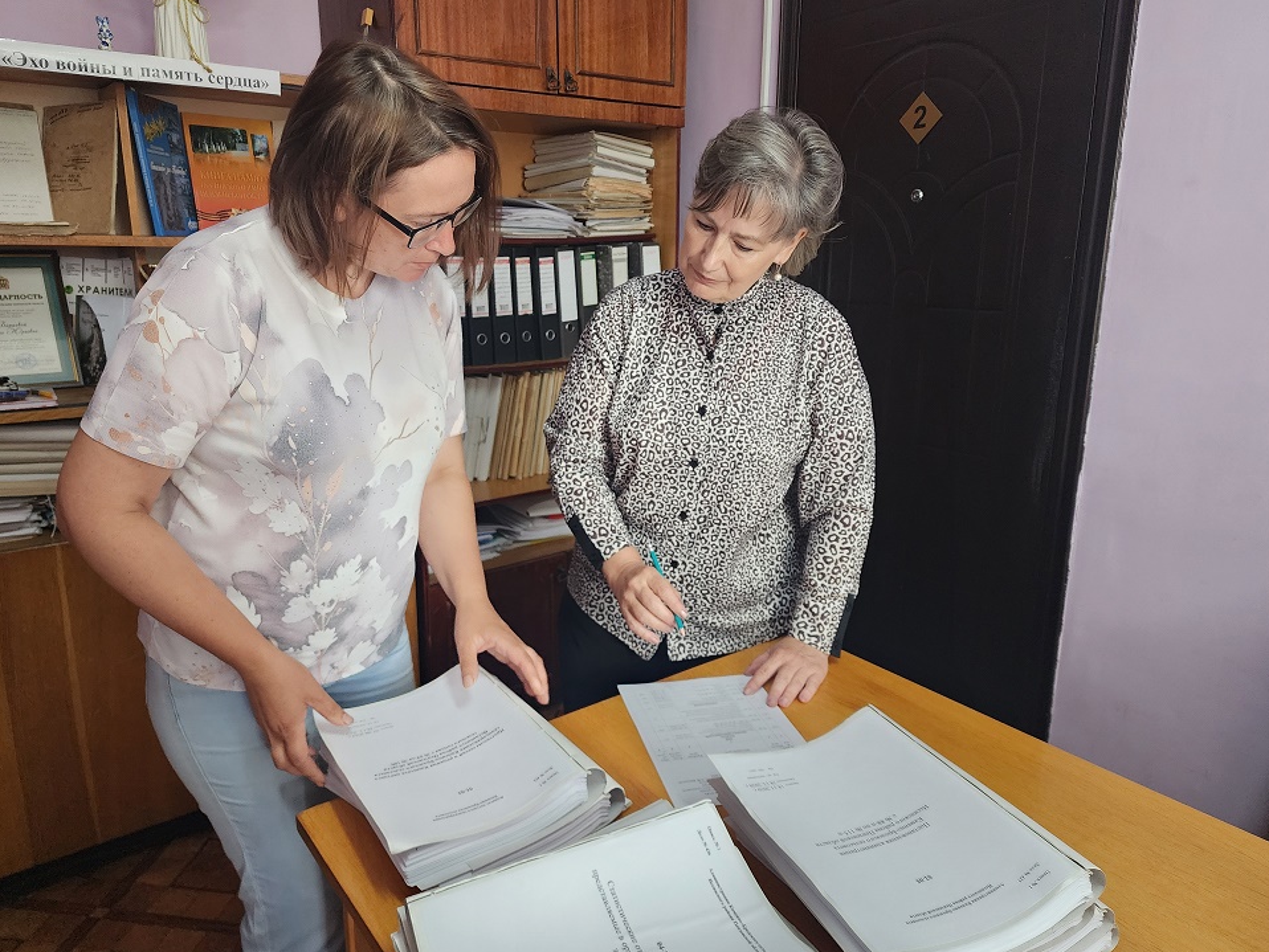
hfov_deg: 71.6
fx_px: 880
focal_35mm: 24
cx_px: 615
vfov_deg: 56.8
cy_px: 475
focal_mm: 6.4
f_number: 1.8
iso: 640
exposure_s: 1/100
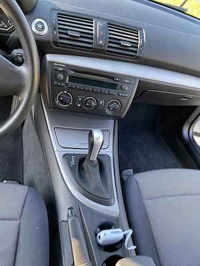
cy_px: 133
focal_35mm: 26
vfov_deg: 67.3
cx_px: 100
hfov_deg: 53.1
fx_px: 200
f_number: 1.8
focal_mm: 4.25
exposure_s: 1/120
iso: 125
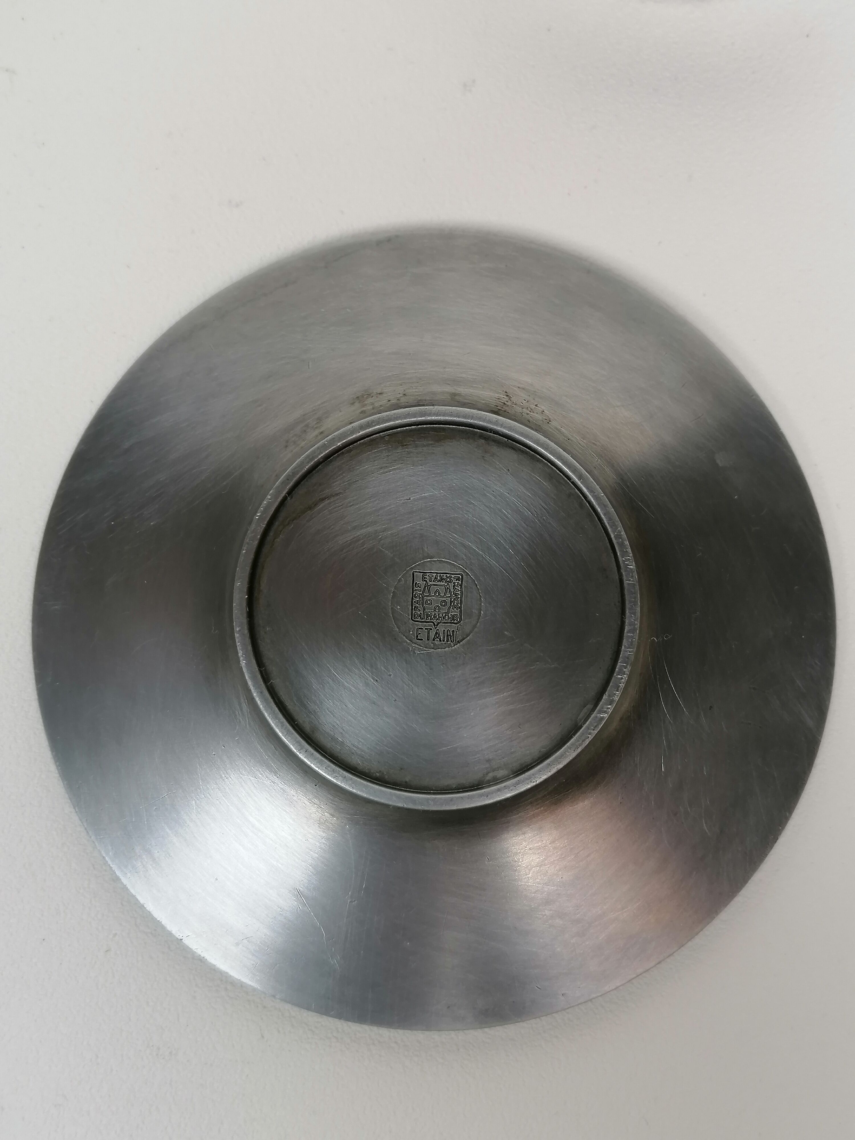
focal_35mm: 36
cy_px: 570
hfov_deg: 39.7
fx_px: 1186
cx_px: 428
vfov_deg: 51.4
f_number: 1.8
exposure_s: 1/110
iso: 50
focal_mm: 4.75
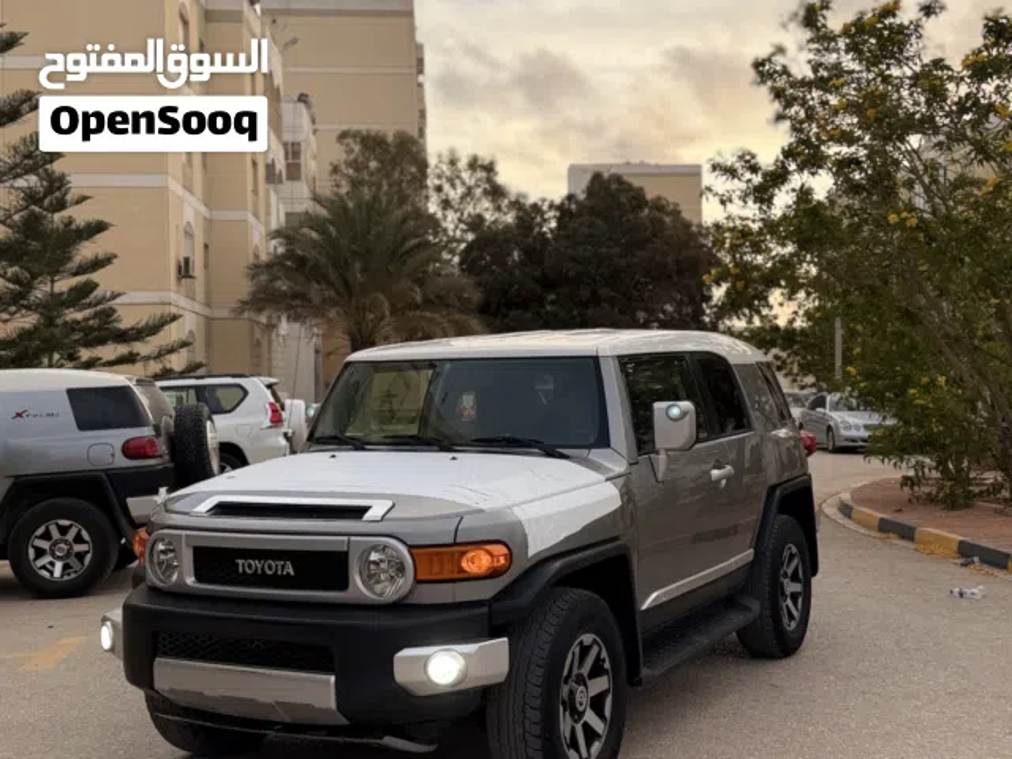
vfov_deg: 56.8
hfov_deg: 71.6
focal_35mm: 24
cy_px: 380
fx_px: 702
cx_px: 506
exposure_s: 1/632
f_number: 1.78
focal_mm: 6.76
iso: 80
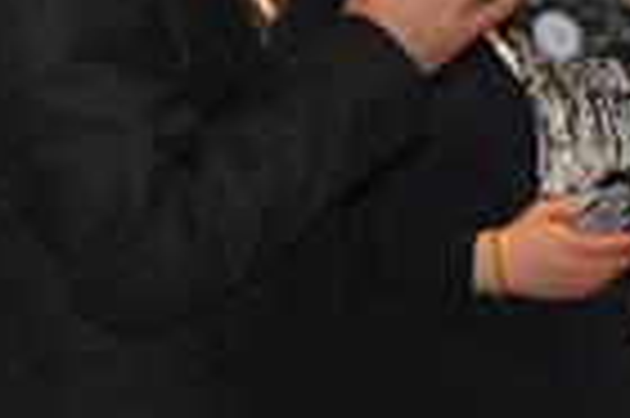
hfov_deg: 16.0
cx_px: 765
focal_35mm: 123
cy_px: -169
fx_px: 2150
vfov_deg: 10.8
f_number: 3.5
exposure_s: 1/60
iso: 800
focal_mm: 18
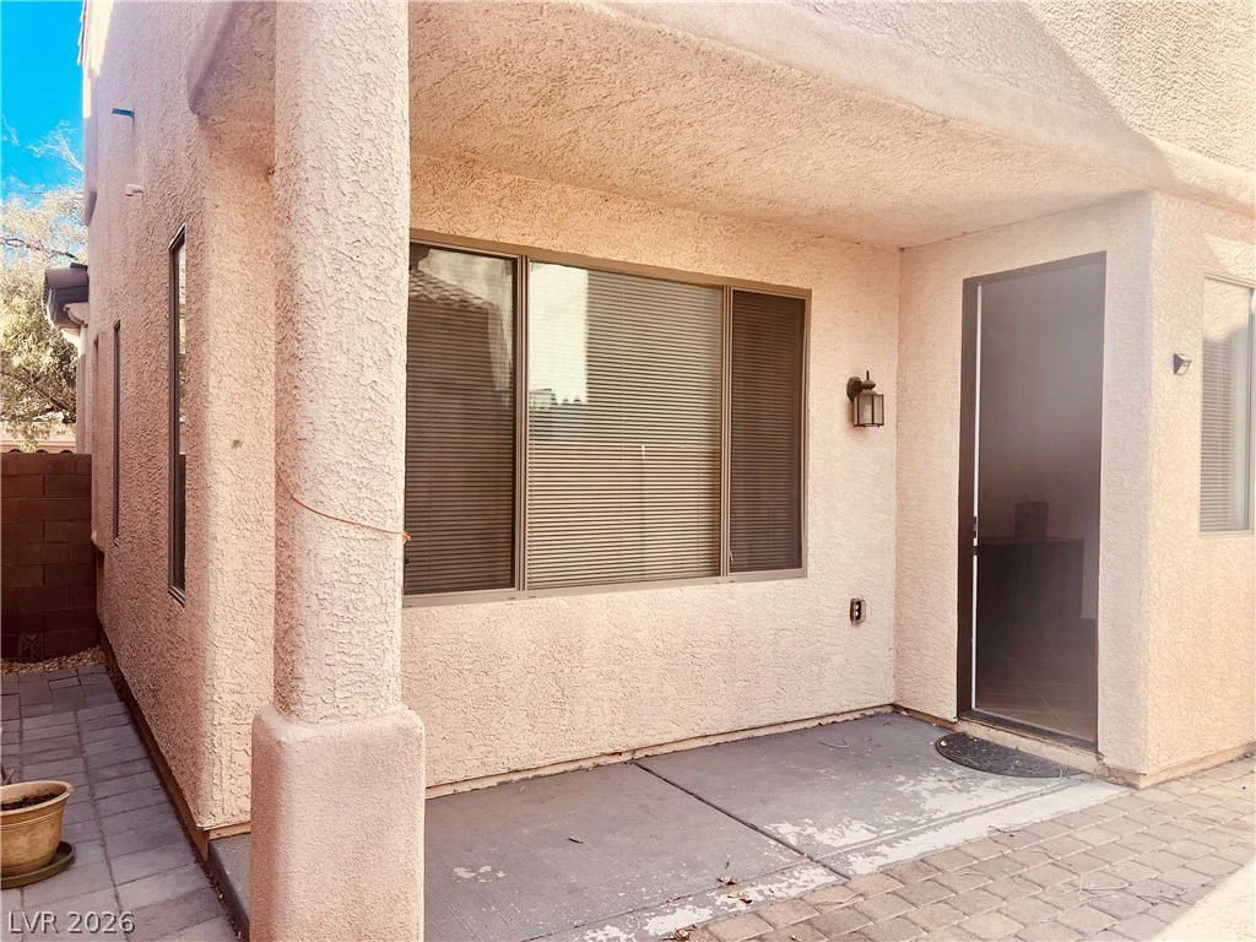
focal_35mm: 26
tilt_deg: -0.2
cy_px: 471
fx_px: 943
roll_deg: -1.4
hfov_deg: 67.3
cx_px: 628
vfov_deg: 53.1
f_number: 1.5
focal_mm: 5.7
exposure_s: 1/683
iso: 50
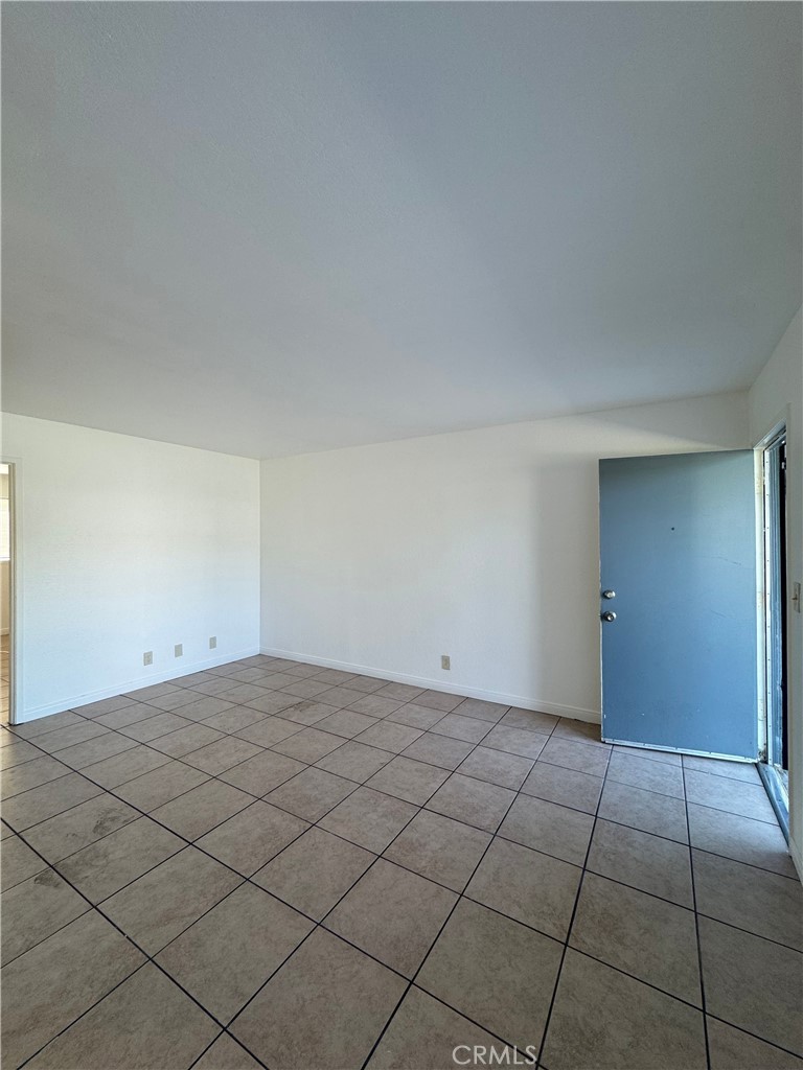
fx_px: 433
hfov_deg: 85.7
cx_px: 402
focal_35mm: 14
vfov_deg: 102.1
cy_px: 535
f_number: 2.2
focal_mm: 2.22
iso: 64
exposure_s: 1/120
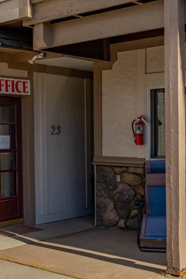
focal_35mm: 63
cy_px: 141
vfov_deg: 31.9
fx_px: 489
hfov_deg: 20.9
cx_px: 5
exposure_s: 1/1600
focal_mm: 41.4
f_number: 4.5
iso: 100
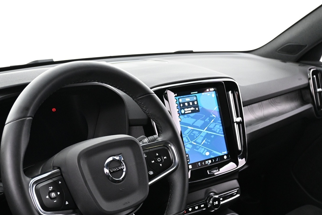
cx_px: 137
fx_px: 433
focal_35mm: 48
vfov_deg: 27.2
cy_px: 175
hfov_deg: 40.7
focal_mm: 19.5
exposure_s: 1/10
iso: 1600
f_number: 3.8
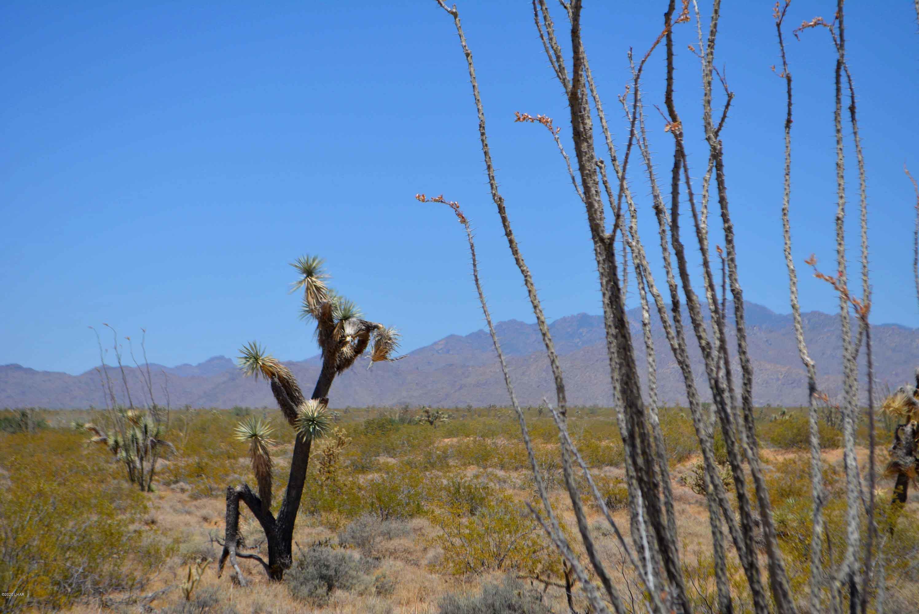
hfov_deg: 24.6
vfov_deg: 16.6
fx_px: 2108
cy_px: 307
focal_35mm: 82
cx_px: 460
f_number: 7.1
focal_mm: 55
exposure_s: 1/2000
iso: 400
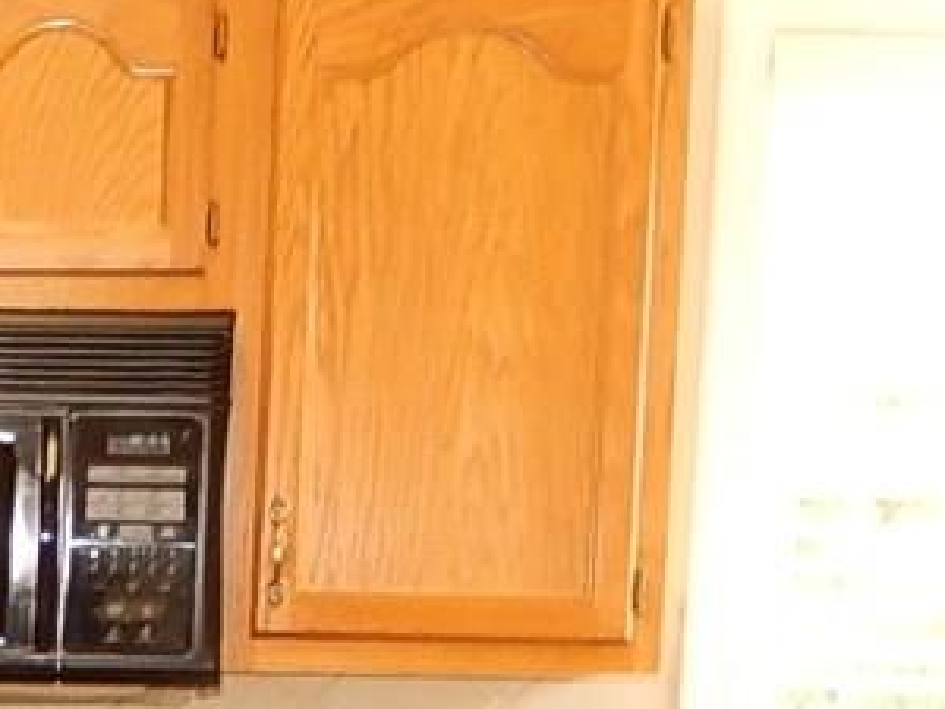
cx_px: -536
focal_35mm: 123
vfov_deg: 11.7
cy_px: 936
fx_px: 3358
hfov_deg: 14.7
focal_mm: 6.5
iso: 360
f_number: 4
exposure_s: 1/30
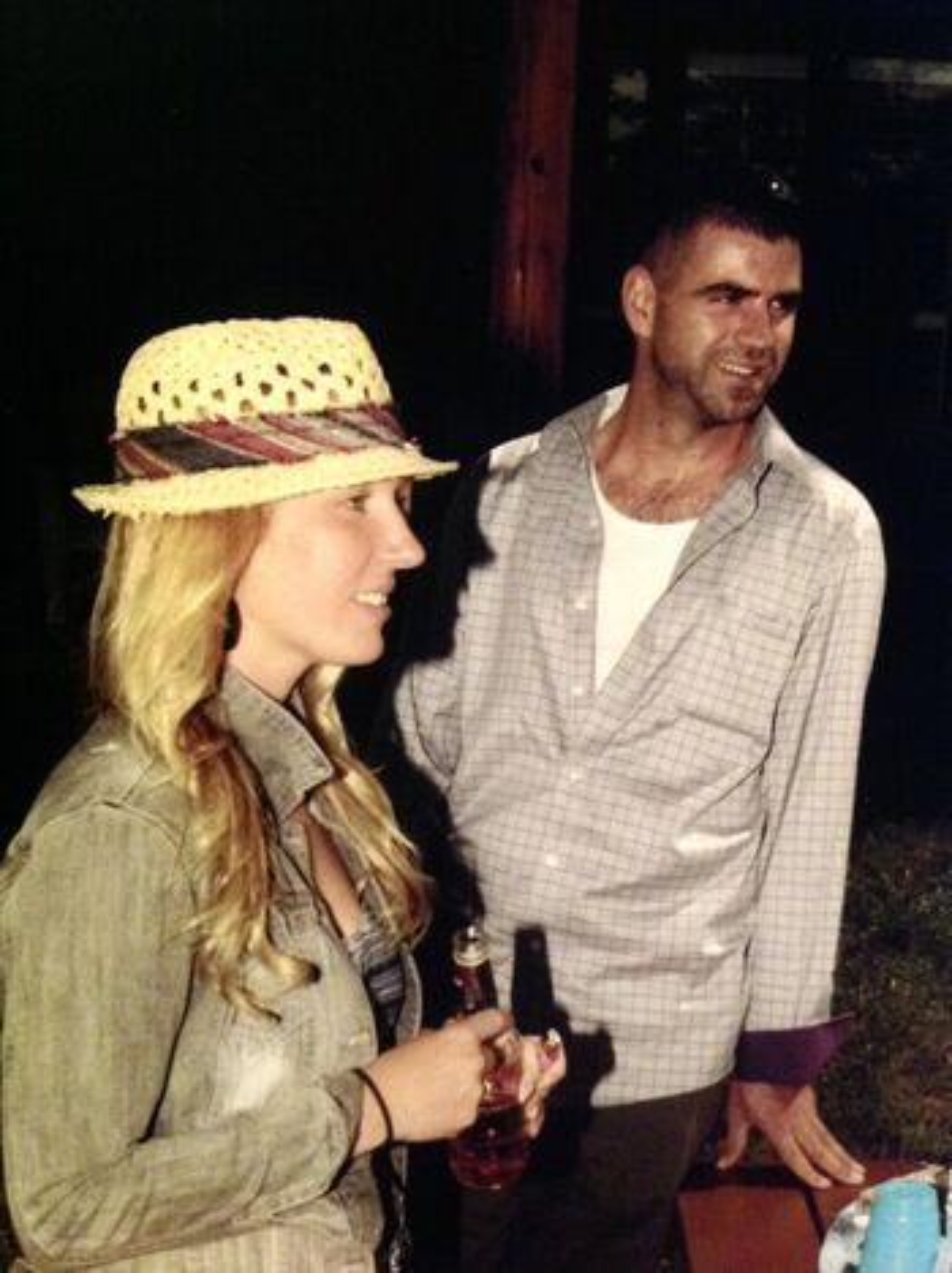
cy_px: 636
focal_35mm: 35
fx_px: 1286
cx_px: 476
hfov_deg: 40.6
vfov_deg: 52.7
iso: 800
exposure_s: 1/15
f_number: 2.4
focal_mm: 4.28
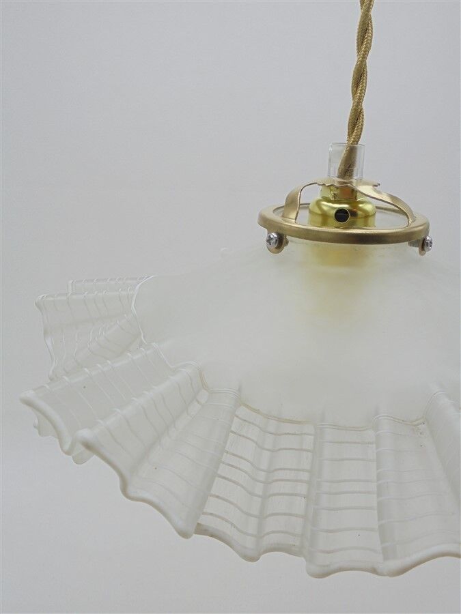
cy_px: 307
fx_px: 604
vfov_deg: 54.0
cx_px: 230
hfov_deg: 41.8
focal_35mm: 34
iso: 100
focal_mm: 6.1
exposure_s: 1/50
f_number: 4
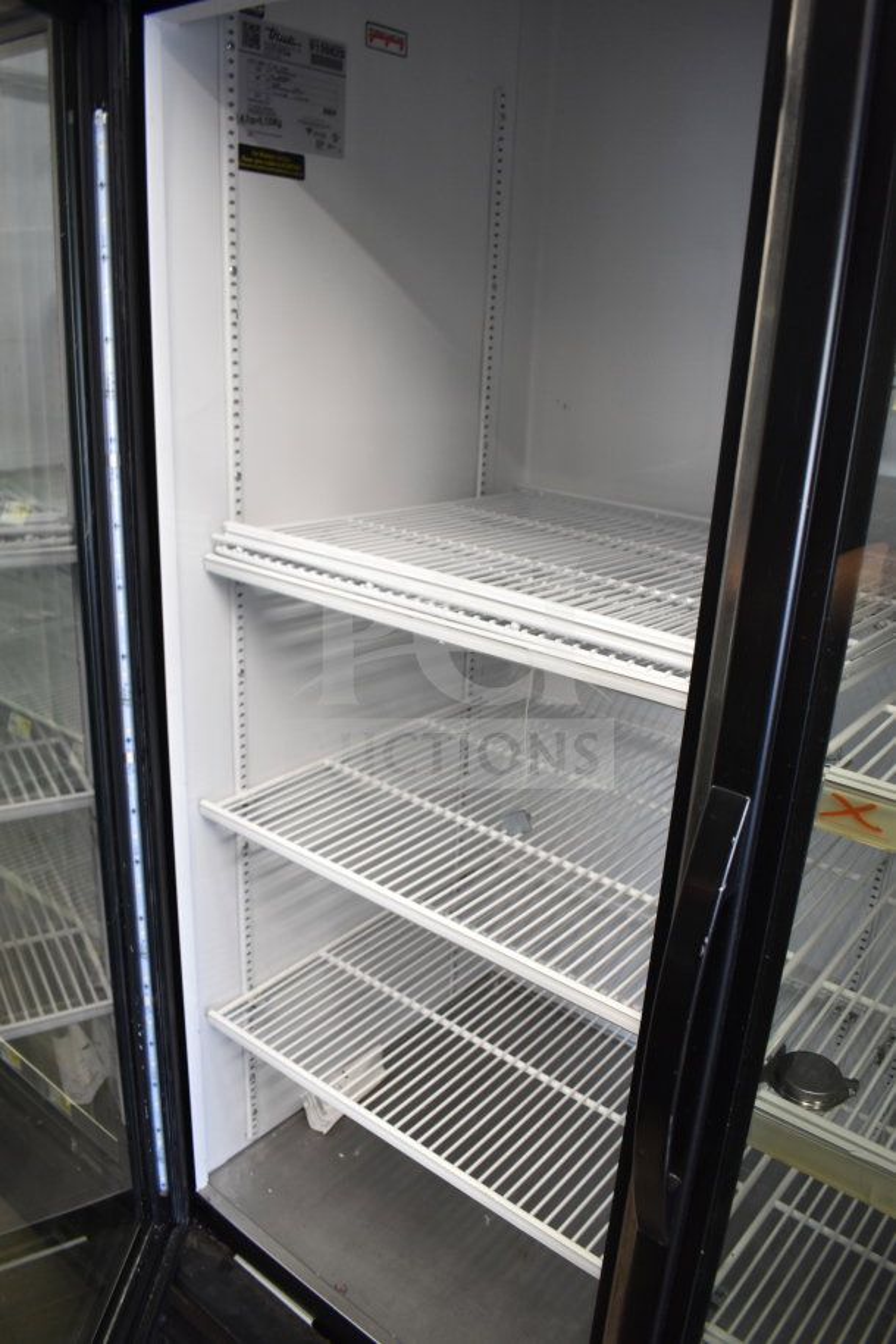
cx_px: 448
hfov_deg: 47.9
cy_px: 672
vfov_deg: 67.4
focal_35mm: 27
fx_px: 1008
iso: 800
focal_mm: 18
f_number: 3.5
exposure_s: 1/30
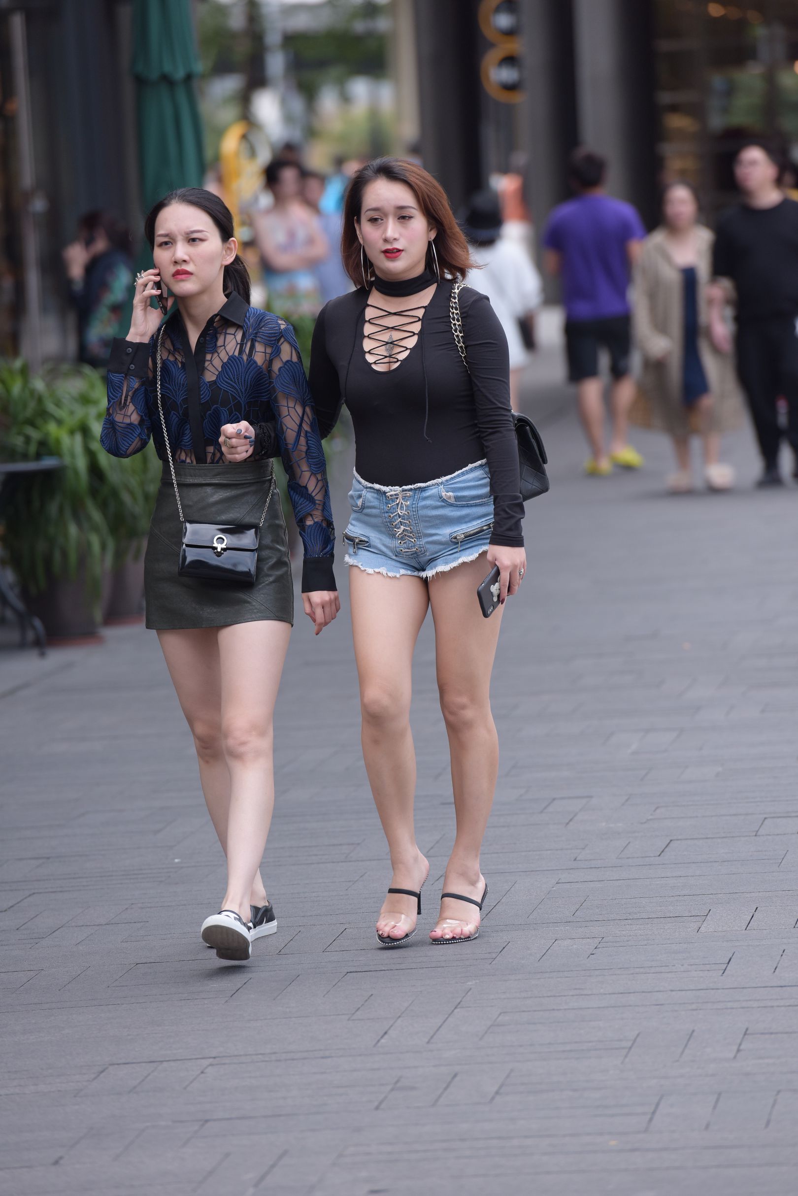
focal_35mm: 200
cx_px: 399
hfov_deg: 6.9
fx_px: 6646
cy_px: 598
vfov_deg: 10.3
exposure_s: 1/800
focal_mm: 200
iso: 450
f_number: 4
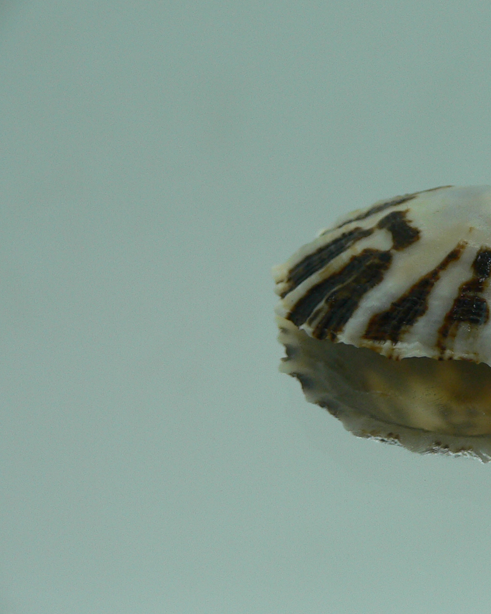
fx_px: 999
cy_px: 318
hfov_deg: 26.4
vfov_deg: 34.1
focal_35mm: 55
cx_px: 466
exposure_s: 1/60
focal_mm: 4.6
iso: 80
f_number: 2.8
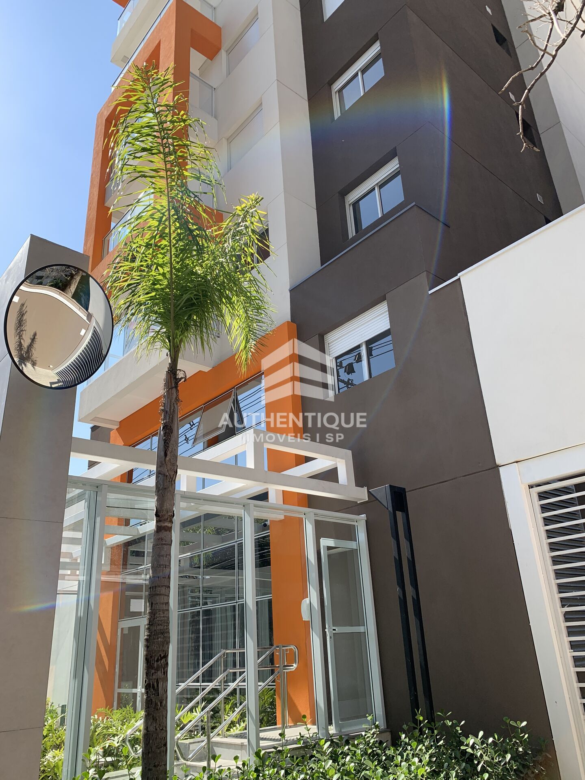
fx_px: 586
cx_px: 292
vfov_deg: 67.3
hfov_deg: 53.1
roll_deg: +2.7
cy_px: 390
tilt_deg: +23.8
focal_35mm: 26
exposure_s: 1/919
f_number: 1.8
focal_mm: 4.25
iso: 25
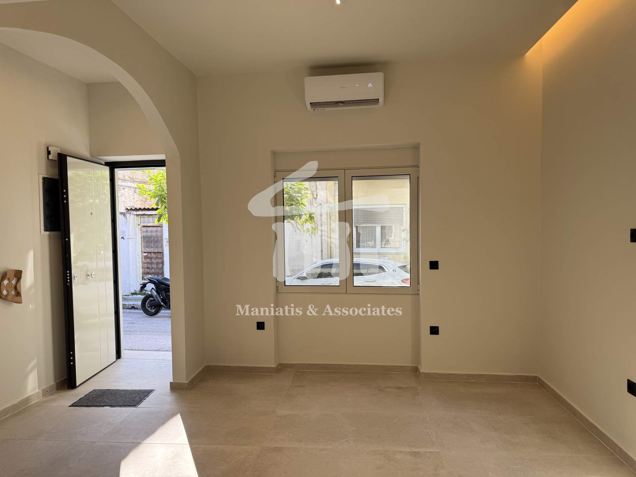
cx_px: 318
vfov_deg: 56.8
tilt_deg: -1.8
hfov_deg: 71.6
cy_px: 238
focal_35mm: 24
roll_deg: +0.9
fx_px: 441
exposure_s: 1/297
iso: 80
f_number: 1.78
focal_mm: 6.76
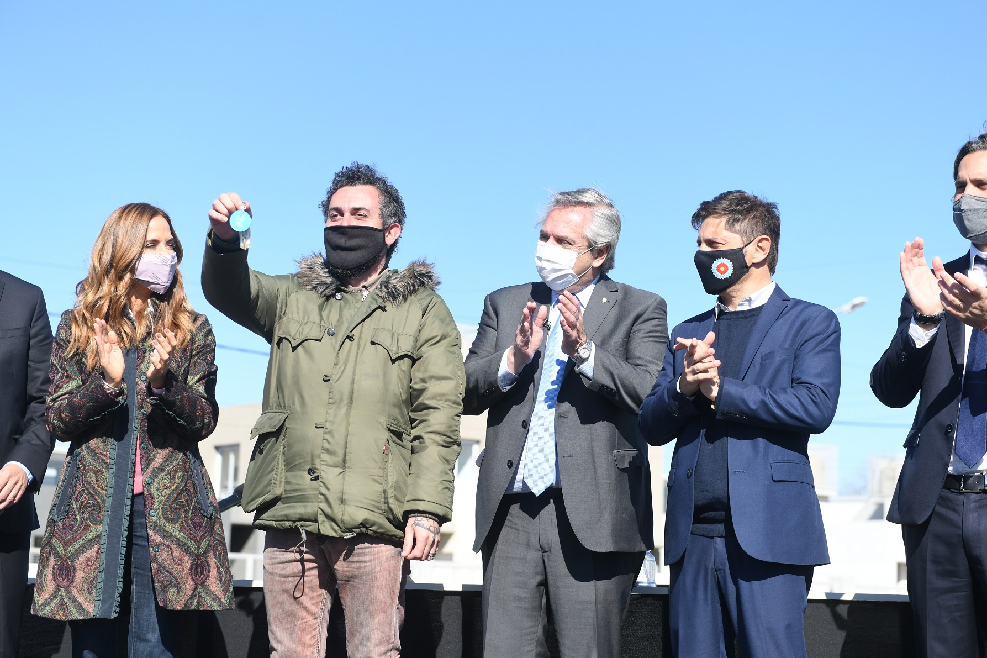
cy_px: 321
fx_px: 2083
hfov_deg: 26.6
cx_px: 522
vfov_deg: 17.9
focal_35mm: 76
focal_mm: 70
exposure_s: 1/2500
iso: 500
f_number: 4.5
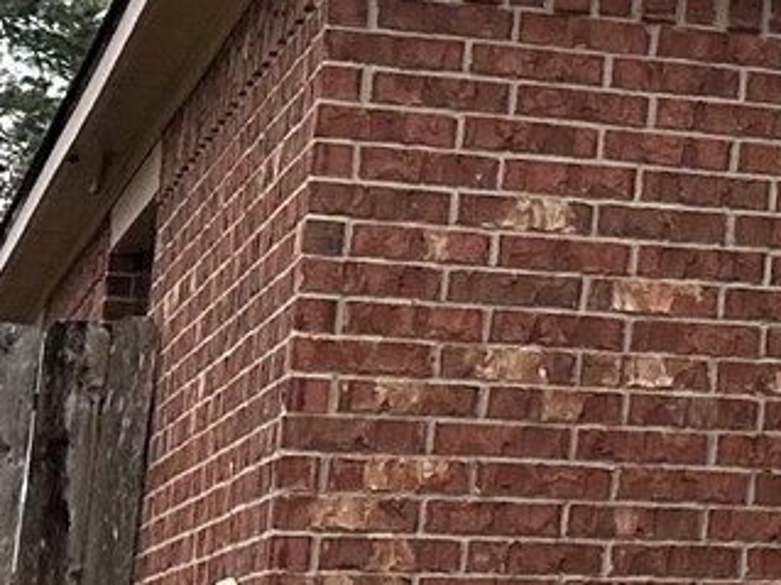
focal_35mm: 154
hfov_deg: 9.5
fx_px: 3473
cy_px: 88
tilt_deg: +8.4
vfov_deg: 9.6
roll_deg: -0.1
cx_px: 2470
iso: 100
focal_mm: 6.86
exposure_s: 1/121
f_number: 1.78
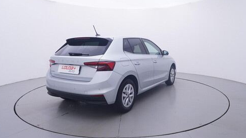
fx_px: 173
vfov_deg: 43.3
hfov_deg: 70.6
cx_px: 132
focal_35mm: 27
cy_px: 55
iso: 200
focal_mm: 15
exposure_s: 1/80
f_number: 5
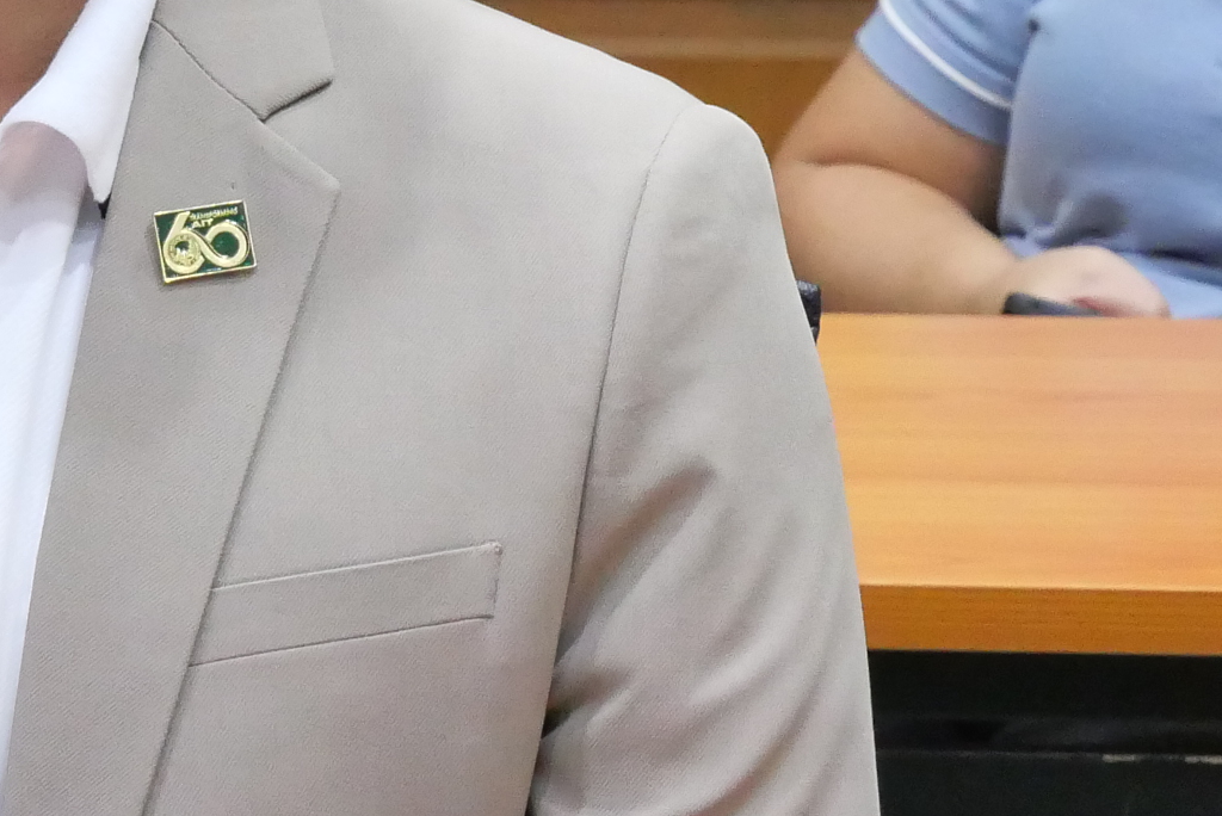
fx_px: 11208
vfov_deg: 4.2
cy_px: -60
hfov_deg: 6.2
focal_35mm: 330
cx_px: -131
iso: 3200
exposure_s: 1/60
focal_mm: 44
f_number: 5.6
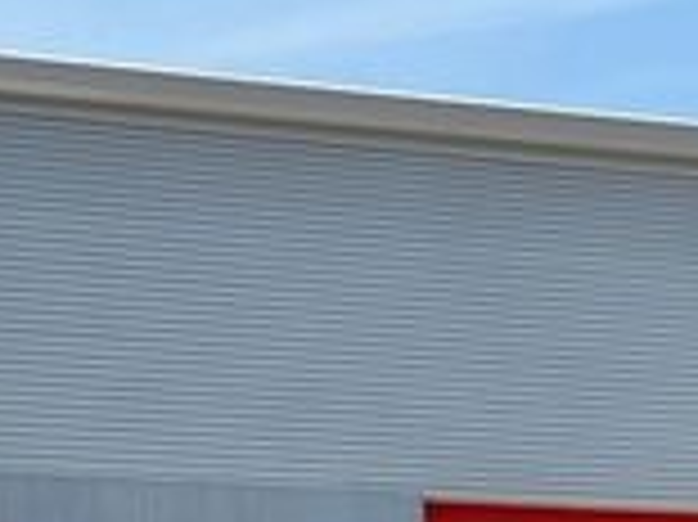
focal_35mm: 155
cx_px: 856
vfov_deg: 9.4
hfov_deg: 12.4
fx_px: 3123
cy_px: 722
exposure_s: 1/3891
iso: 64
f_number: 1.78
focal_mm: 6.76
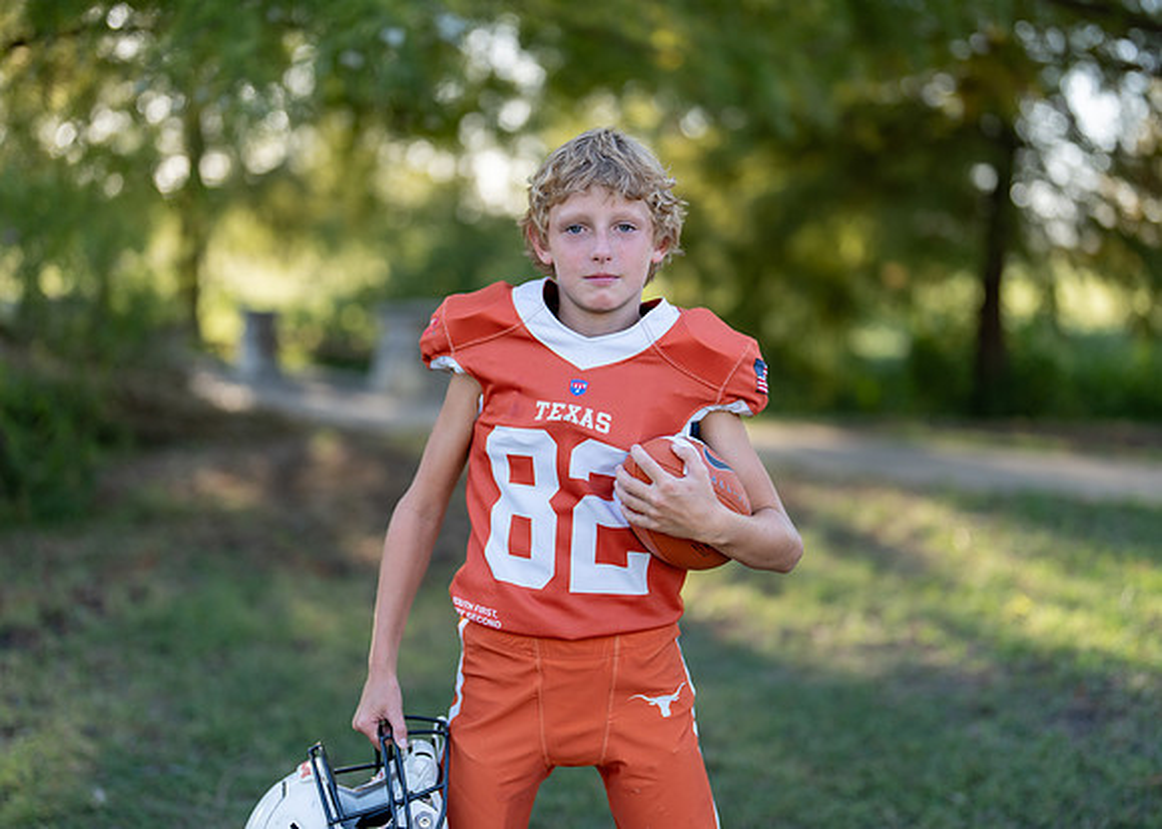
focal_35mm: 52
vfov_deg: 27.0
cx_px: 581
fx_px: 1729
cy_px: 414
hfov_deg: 37.2
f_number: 1.2
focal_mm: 50
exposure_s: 1/1250
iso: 100
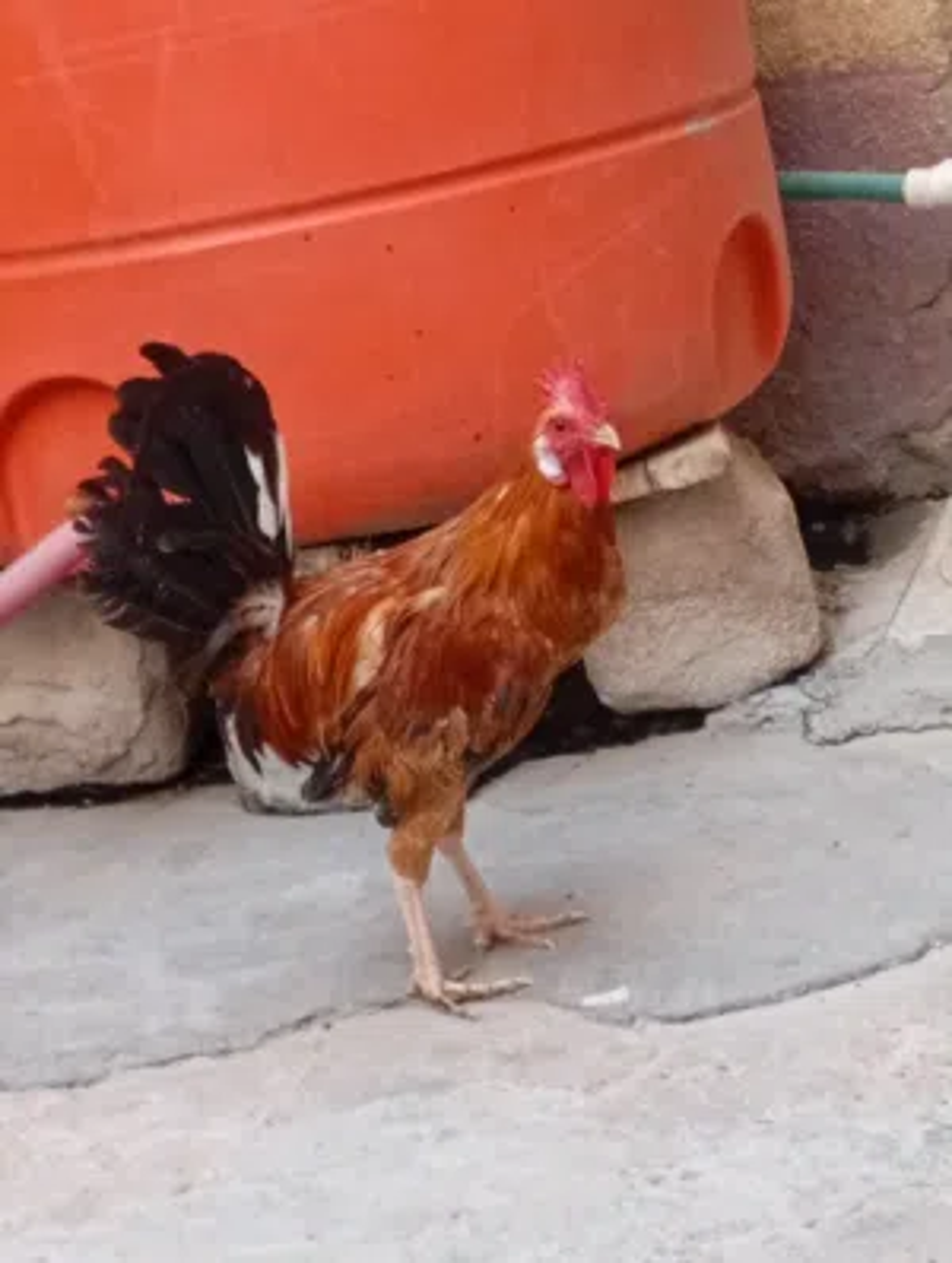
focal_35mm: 81
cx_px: 476
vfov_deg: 24.1
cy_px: 632
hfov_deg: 18.3
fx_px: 2961
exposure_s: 1/50
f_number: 1.8
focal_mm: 4.27
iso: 416
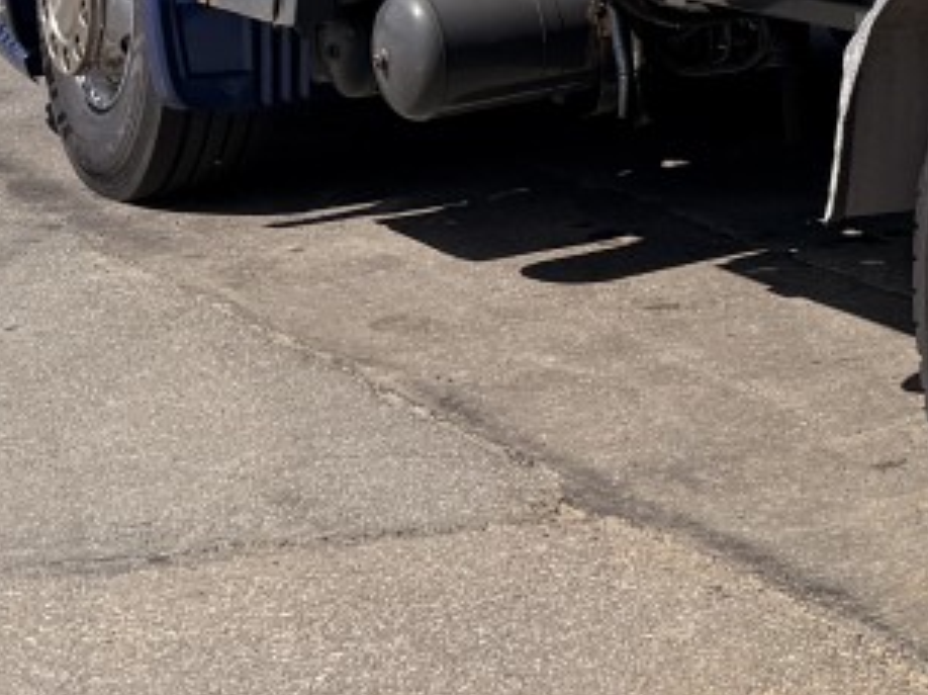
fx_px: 3027
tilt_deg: +0.5
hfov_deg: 15.1
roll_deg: +0.1
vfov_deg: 12.1
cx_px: 1680
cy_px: -504
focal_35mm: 113
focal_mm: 6.76
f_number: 1.78
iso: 80
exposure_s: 1/4405
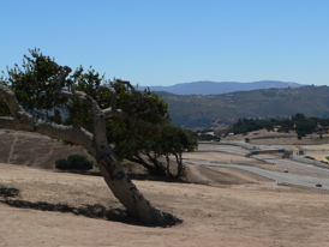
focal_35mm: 63
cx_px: 279
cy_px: 165
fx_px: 599
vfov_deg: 23.2
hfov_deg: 29.7
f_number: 5.6
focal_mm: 6
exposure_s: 1/500
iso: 80
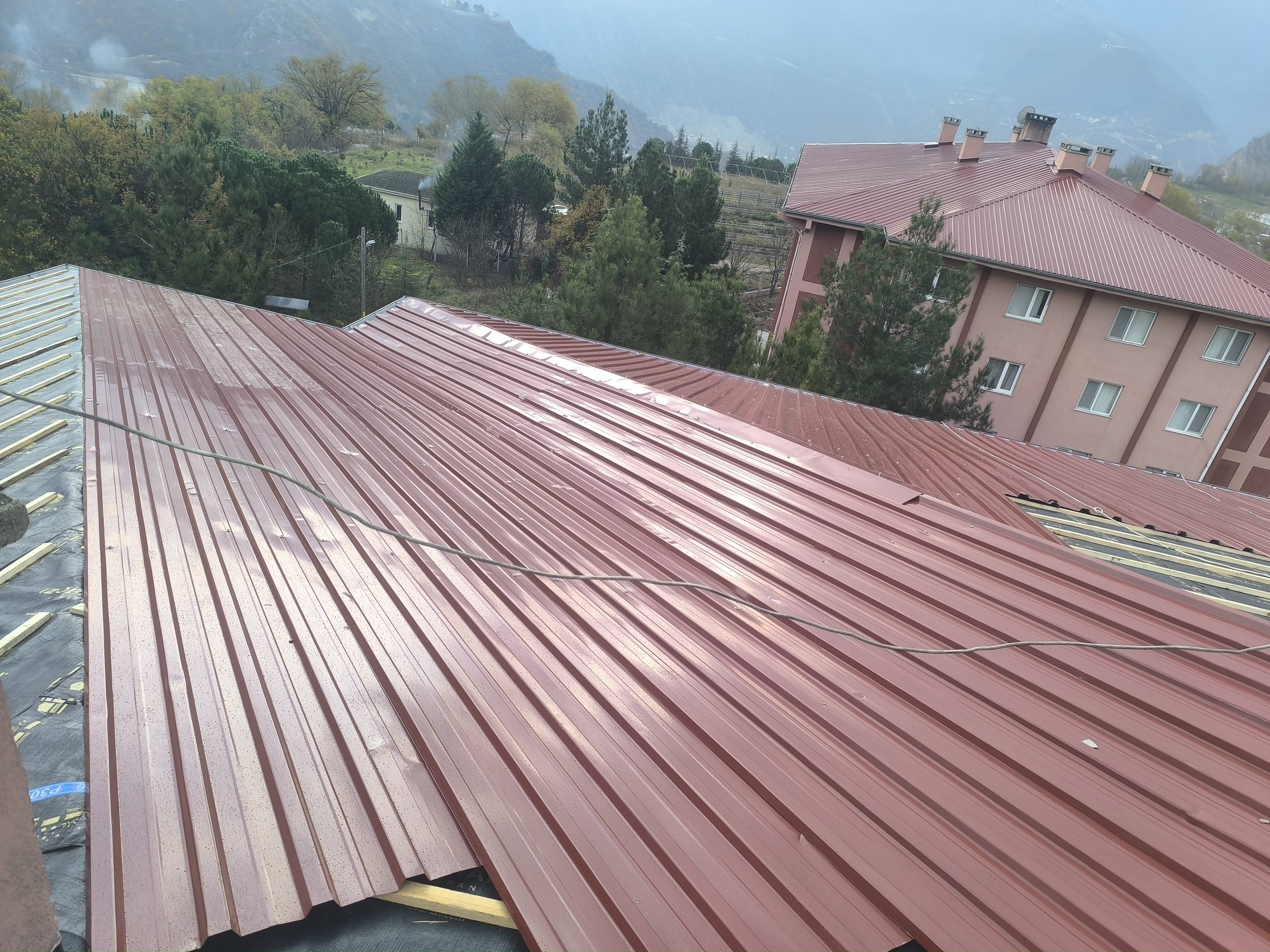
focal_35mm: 23
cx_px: 635
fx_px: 844
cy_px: 476
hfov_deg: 73.9
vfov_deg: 58.9
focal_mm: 6.14
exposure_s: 1/122
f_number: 1.65
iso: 50
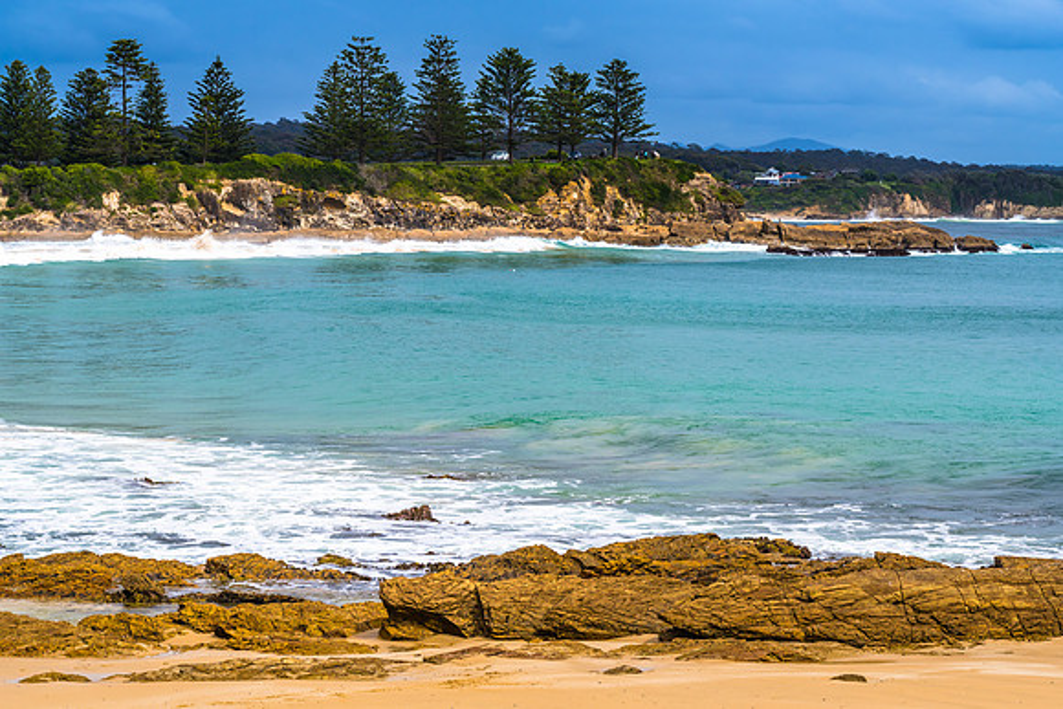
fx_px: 2943
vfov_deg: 13.7
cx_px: 532
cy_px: 354
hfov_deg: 20.5
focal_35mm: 100
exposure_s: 1/1000
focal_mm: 98
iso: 200
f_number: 8
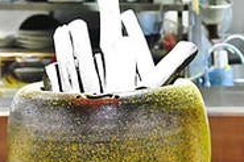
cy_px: 62
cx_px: 355
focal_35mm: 156
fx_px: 1056
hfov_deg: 12.6
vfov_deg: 8.8
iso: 1600
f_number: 5.6
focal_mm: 32
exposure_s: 1/30
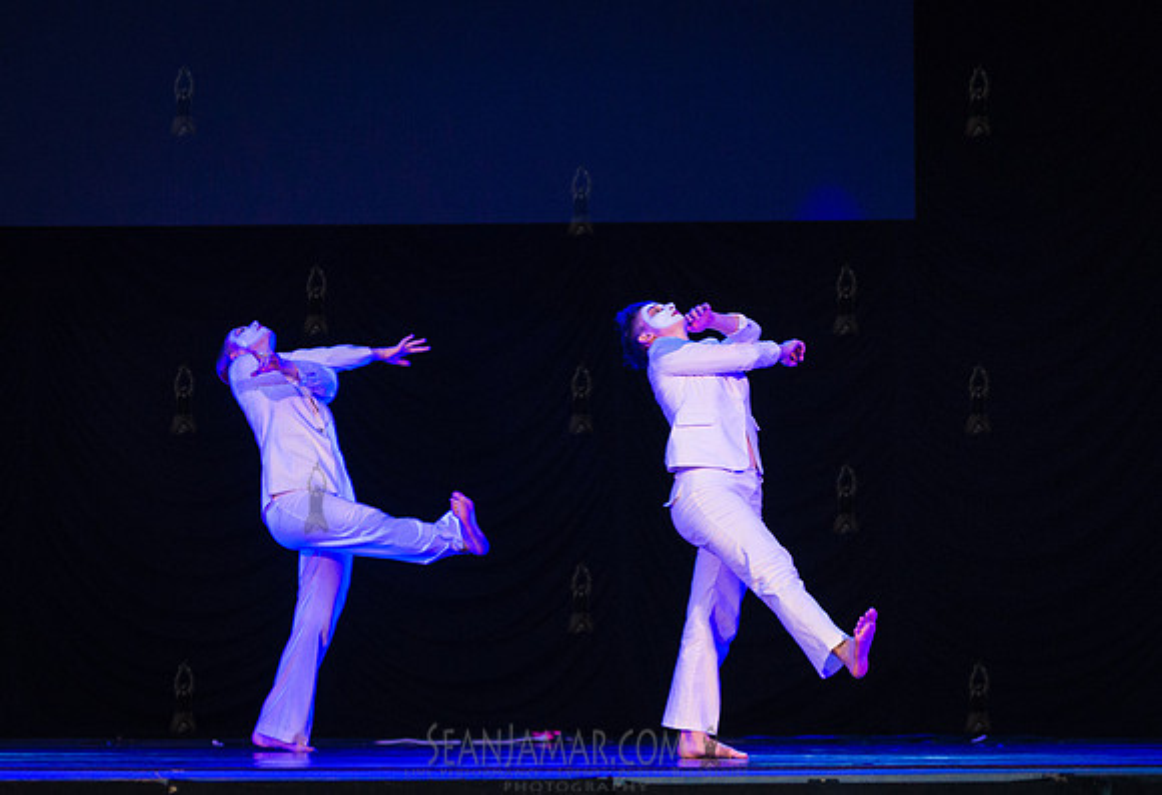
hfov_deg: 7.6
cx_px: 464
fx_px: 8744
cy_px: 452
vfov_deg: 5.2
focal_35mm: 269
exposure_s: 1/1000
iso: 3200
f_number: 2.8
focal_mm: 200
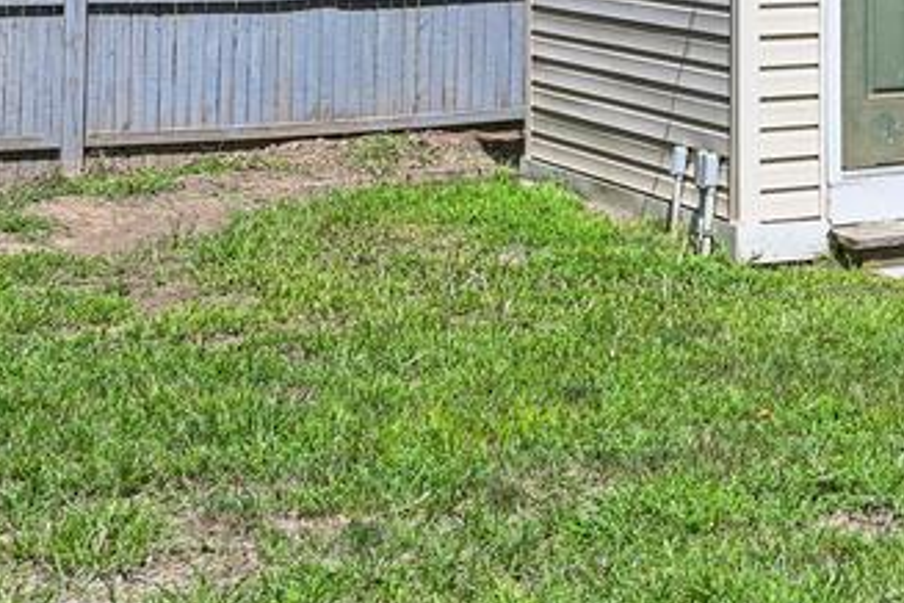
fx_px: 2360
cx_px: 1084
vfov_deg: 13.7
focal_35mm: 94
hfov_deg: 20.3
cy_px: -306
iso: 800
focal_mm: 30
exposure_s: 1/1000
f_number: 8
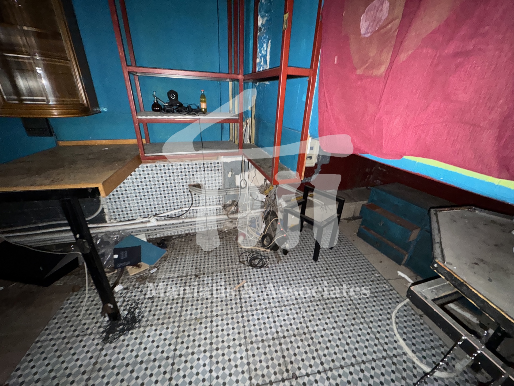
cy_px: 193
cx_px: 257
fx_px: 208
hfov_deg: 102.1
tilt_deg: -24.8
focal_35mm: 14
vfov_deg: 85.7
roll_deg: -2.7
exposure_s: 1/16
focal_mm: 2.22
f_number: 2.2
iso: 500
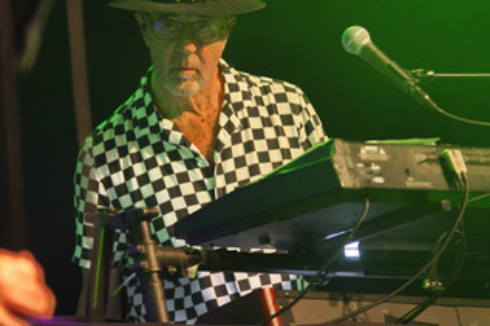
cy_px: 114
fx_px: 5809
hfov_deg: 4.8
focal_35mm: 427
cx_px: 183
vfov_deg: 3.2
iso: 1600
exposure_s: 1/100
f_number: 2.8
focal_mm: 300
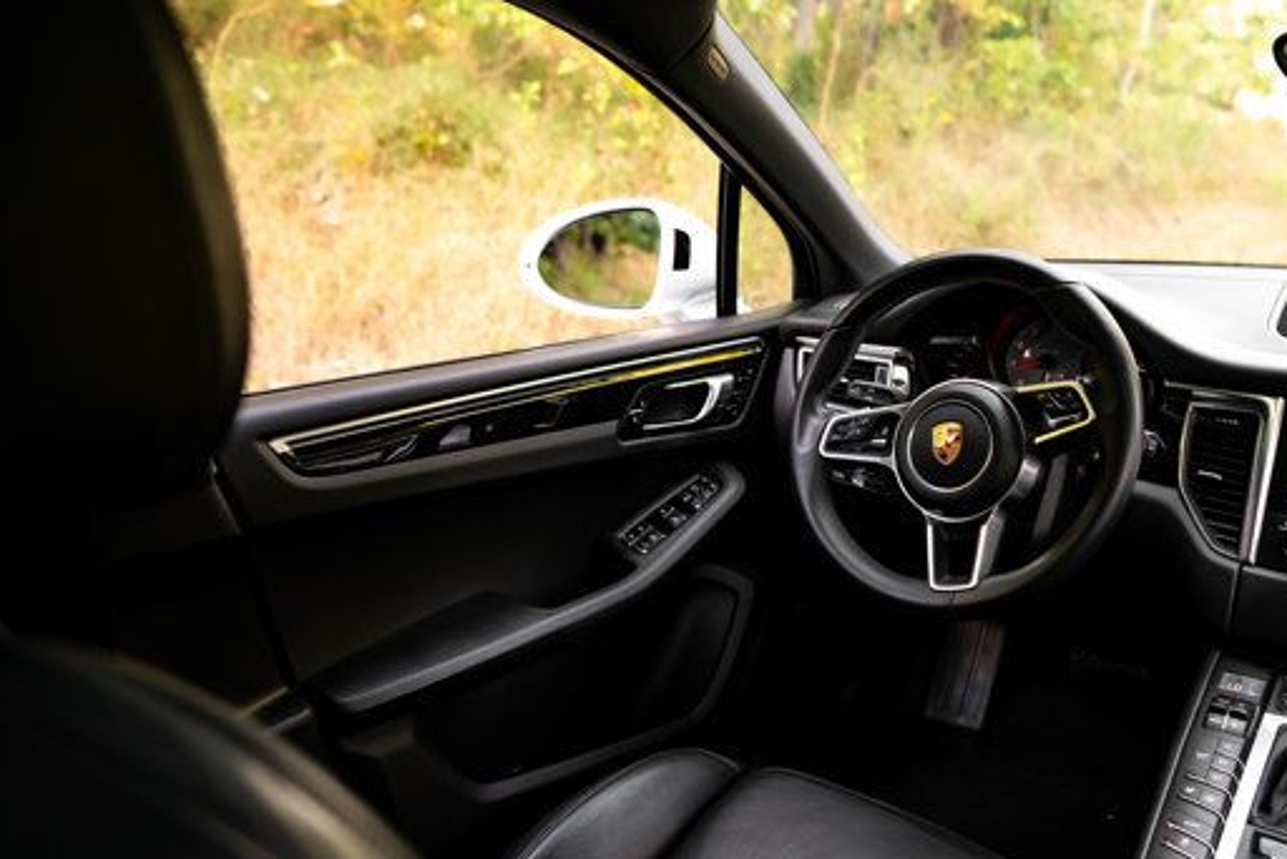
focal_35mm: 30
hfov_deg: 61.1
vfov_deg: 43.6
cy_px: 375
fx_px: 1073
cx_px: 799
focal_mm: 24
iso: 1600
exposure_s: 1/200
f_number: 2.8
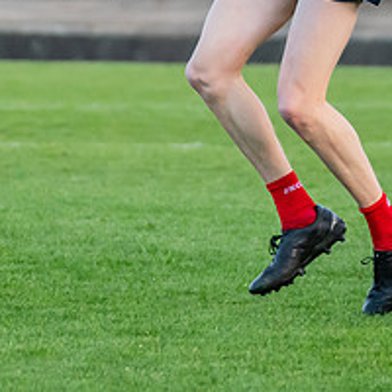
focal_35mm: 1194
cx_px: 265
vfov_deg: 1.5
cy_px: -117
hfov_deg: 1.5
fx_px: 15297
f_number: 4
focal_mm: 250
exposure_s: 1/1250
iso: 1400
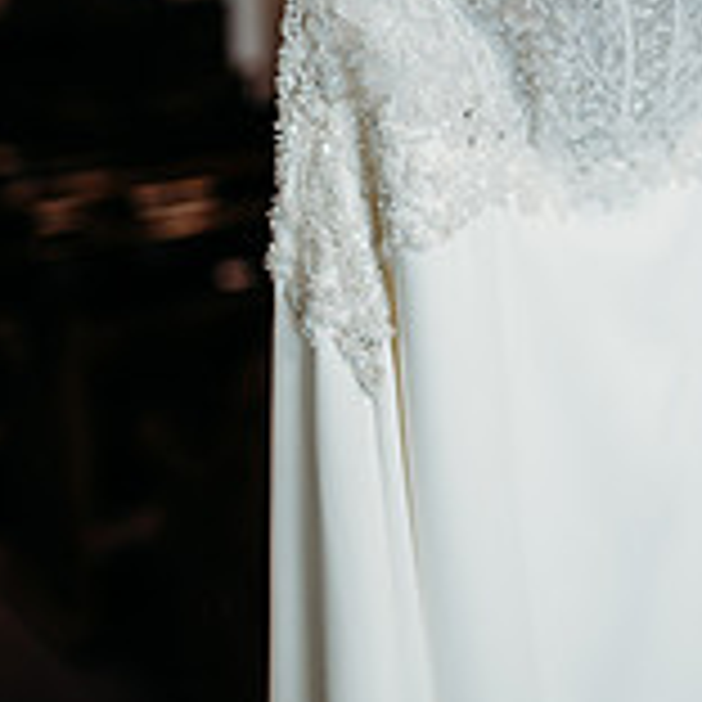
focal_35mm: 59
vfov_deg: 27.2
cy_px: -18
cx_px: 482
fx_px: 1354
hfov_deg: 28.8
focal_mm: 24
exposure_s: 1/160
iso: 400
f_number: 2.5
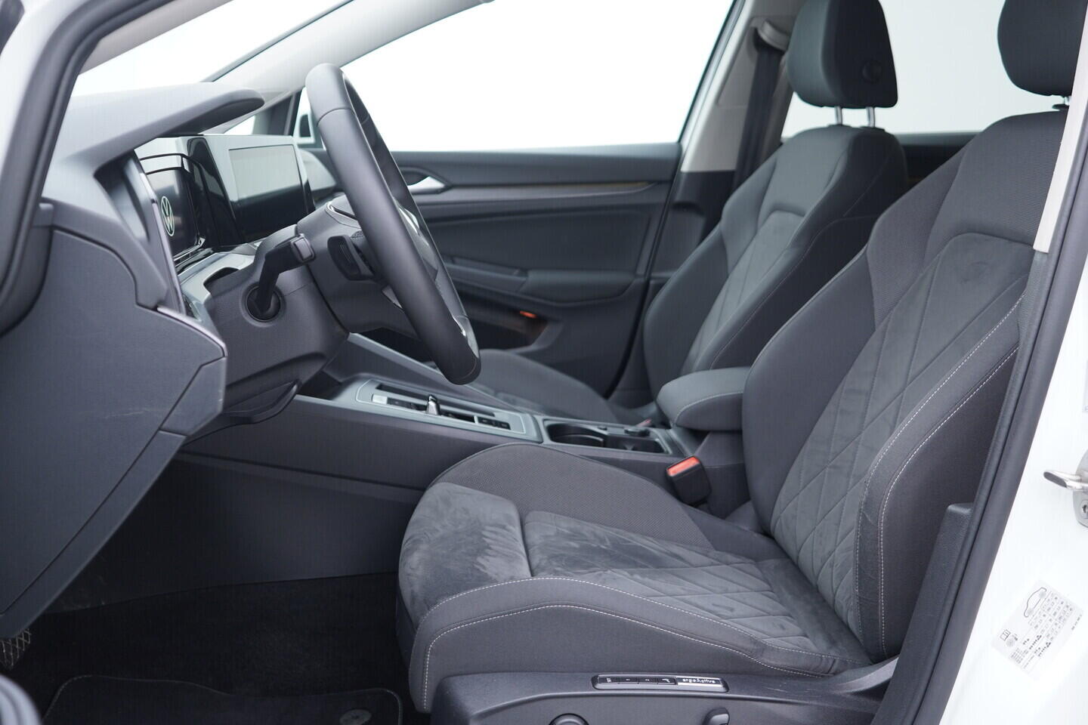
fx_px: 1088
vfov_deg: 36.9
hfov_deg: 53.1
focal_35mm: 36
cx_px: 544
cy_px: 362
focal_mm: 24
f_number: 2.8
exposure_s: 1/40
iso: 200
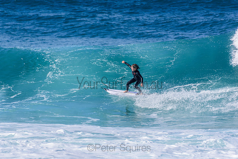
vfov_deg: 1.8
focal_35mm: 750
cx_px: 119
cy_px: 80
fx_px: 4959
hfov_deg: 2.7
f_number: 5.6
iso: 280
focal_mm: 500
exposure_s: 1/2000
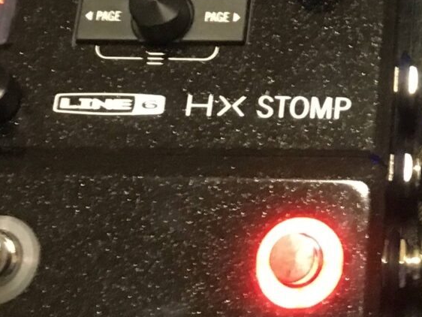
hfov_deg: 14.3
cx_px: 550
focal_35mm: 132
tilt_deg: -54.1
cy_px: -284
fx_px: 1610
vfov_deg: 10.5
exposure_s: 1/15
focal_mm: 4.15
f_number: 2.2
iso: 200
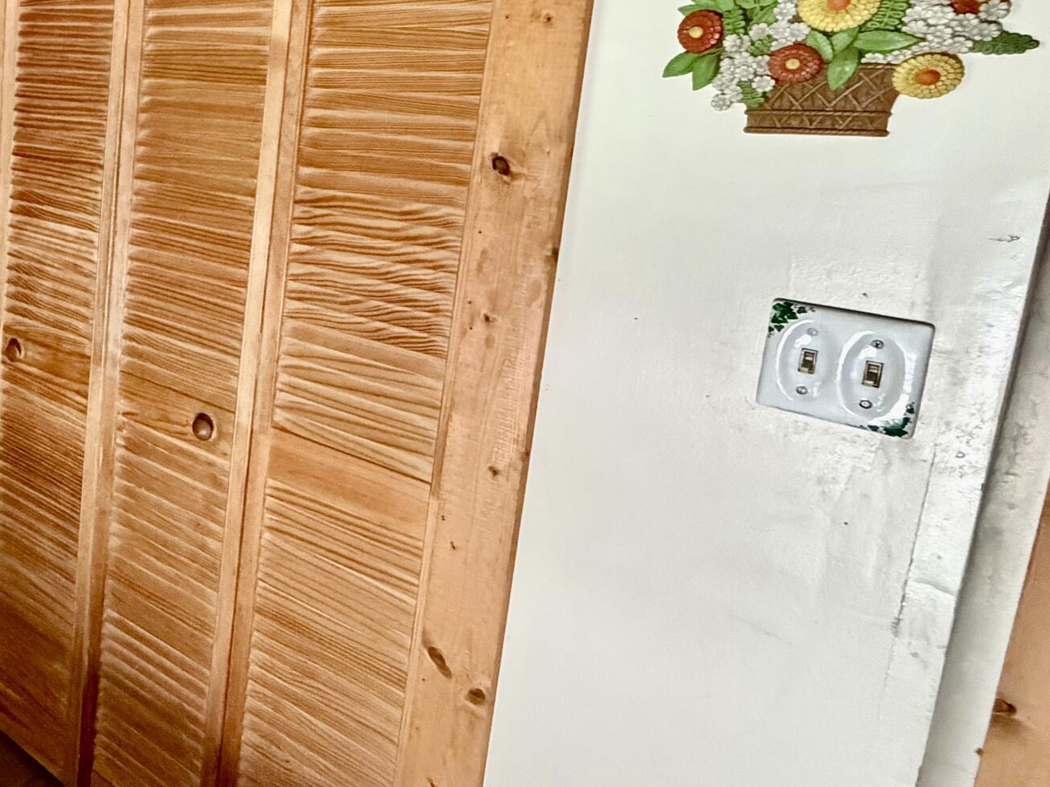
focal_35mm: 32
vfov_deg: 42.8
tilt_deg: -9.7
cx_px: -117
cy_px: 197
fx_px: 970
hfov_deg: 43.4
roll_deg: -1.6
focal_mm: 2.22
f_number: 2.2
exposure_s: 1/60
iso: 800
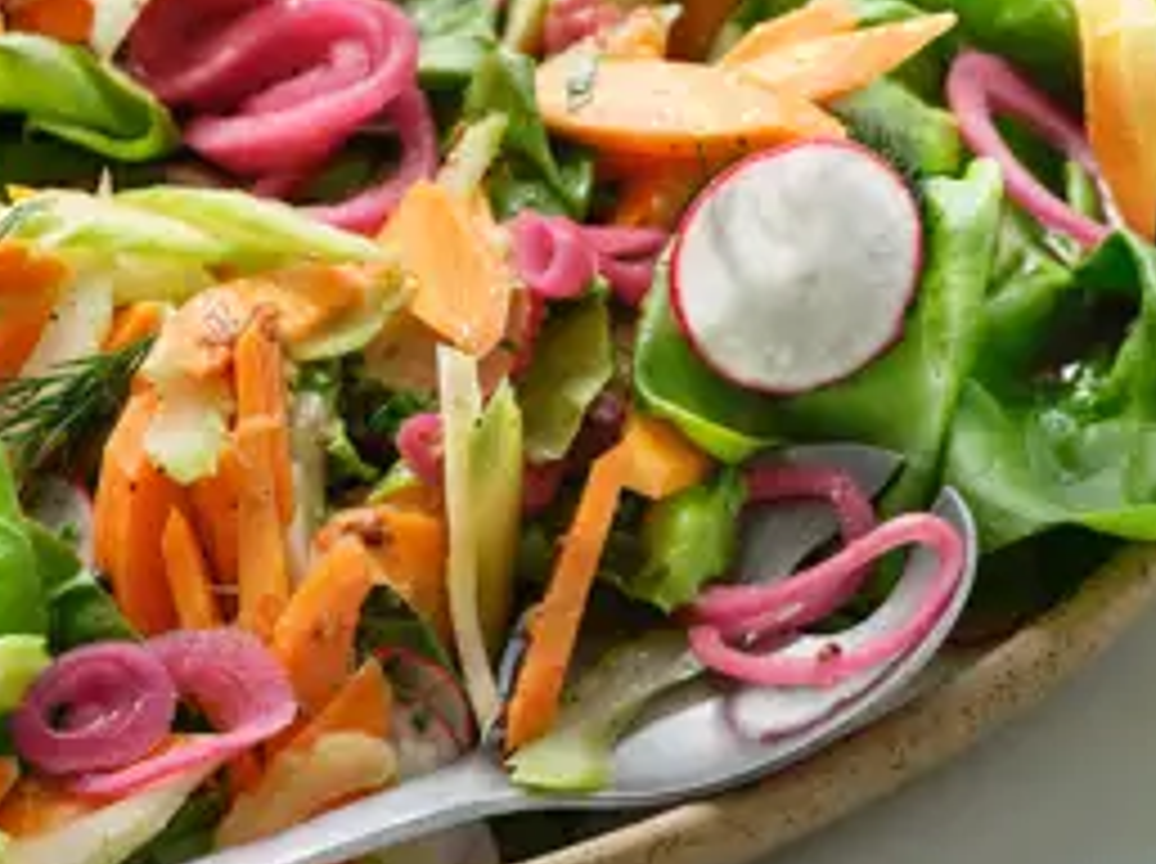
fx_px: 7904
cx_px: 148
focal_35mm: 237
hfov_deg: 8.3
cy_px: 450
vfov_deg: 6.3
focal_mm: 120
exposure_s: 1/125
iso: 400
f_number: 9
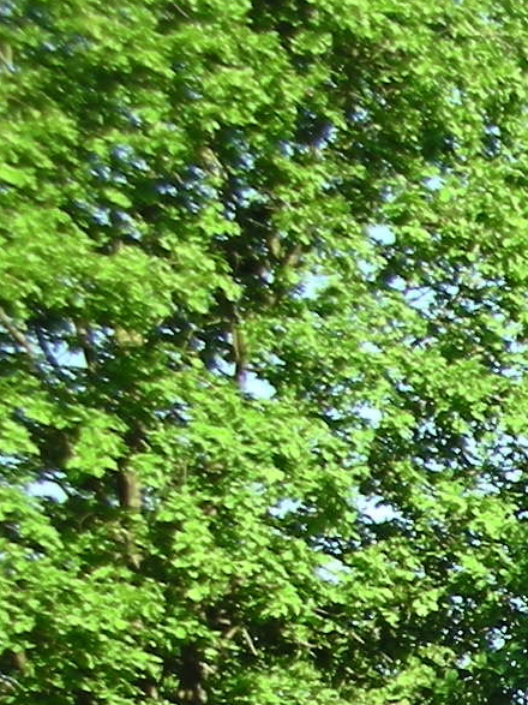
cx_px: 1604
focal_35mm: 168
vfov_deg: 11.2
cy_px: 1159
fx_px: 3418
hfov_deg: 7.7
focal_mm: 5.8
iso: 50
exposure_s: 1/164
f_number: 3
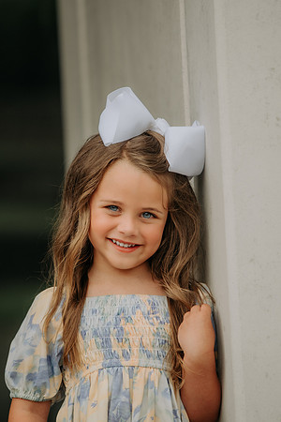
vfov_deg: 6.9
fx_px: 3512
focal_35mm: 300
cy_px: 211
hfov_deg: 4.6
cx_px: 140
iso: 200
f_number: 2.8
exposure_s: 1/320
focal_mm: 200
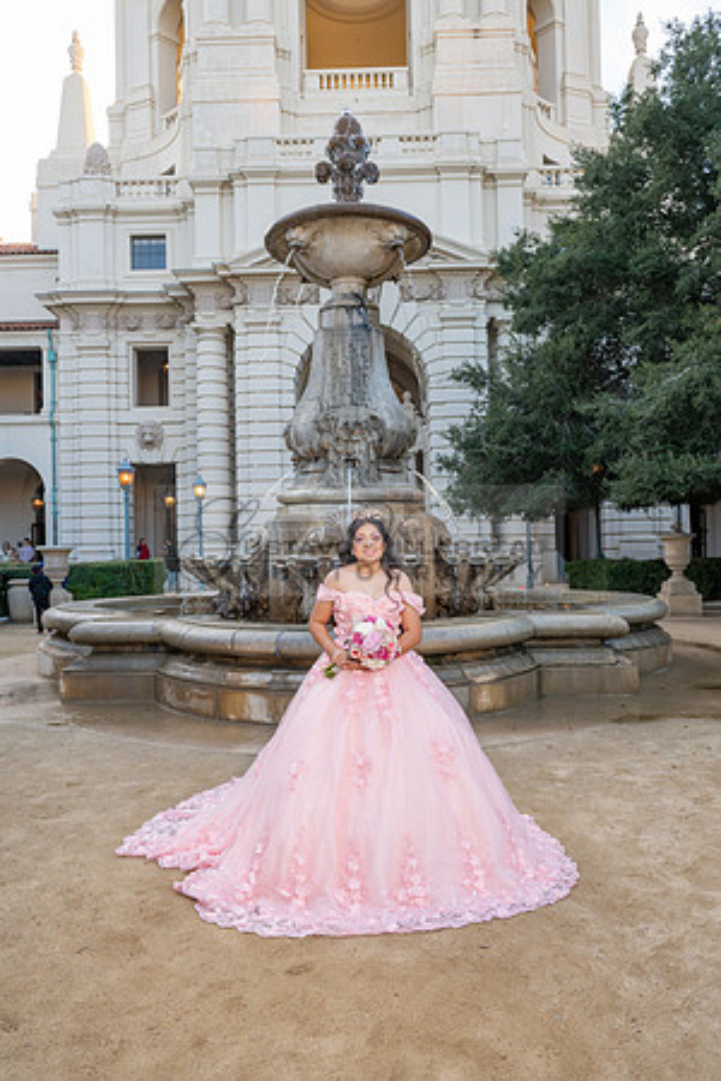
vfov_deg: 67.4
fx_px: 811
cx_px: 360
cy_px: 540
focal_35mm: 27
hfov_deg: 47.9
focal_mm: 27
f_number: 4.5
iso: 320
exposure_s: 1/200
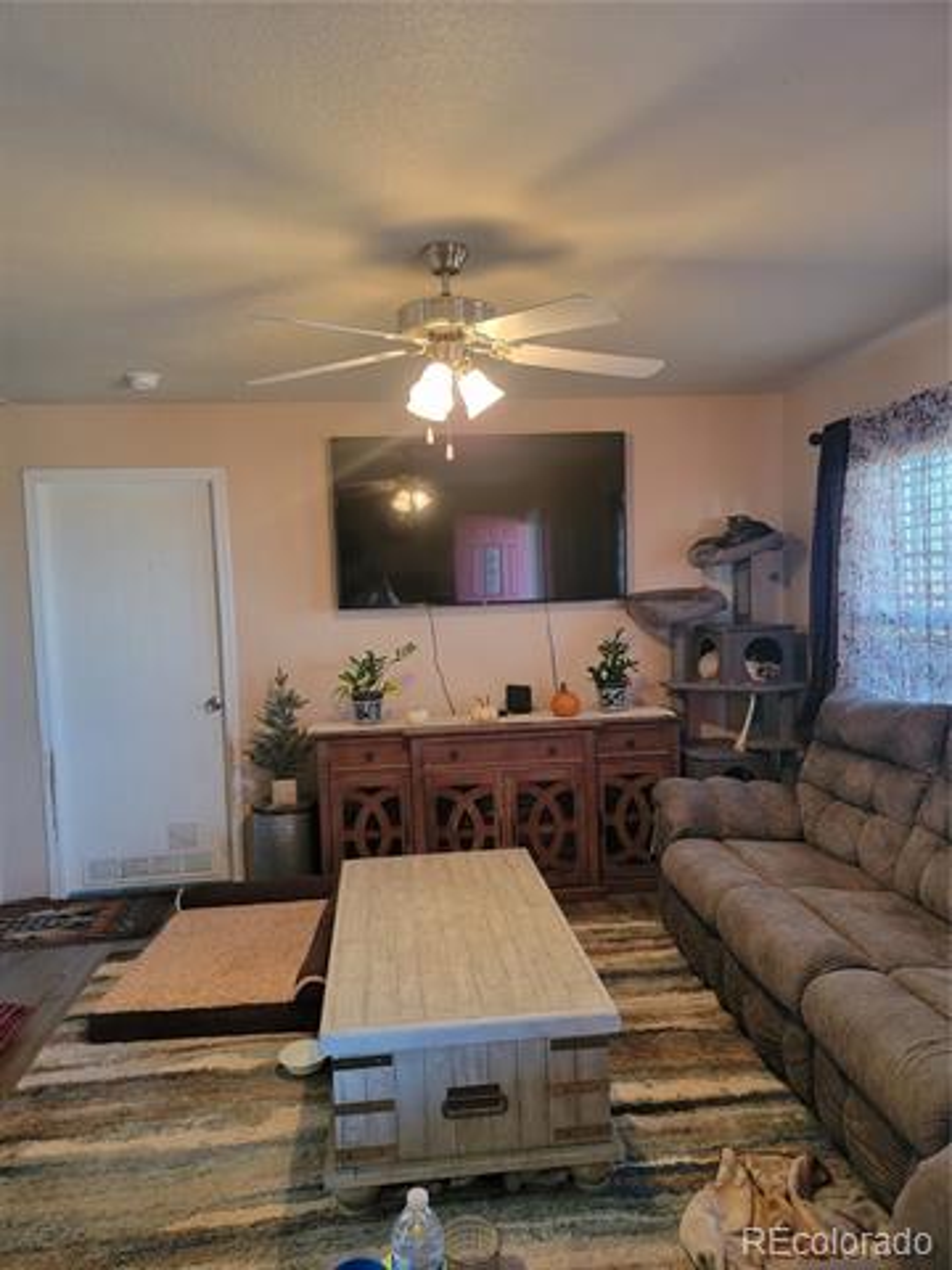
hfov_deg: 56.8
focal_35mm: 24
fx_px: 880
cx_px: 476
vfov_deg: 71.6
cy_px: 635
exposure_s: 1/40
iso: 200
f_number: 1.8
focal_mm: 6.7
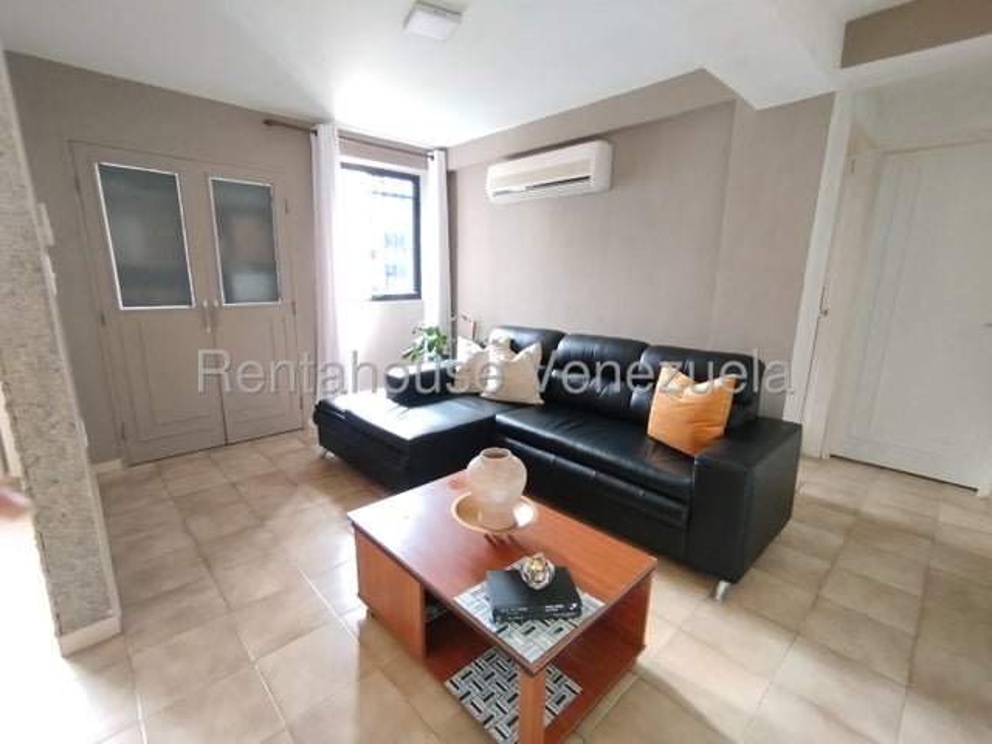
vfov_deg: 81.7
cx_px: 496
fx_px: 430
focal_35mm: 15
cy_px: 372
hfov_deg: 98.2
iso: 250
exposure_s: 1/20
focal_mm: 1.65
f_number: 2.2
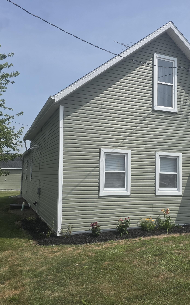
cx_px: 126
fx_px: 273
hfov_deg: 37.9
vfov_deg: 58.1
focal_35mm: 33
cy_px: 153
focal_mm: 6.3
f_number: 1.7
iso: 80
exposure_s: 1/7061
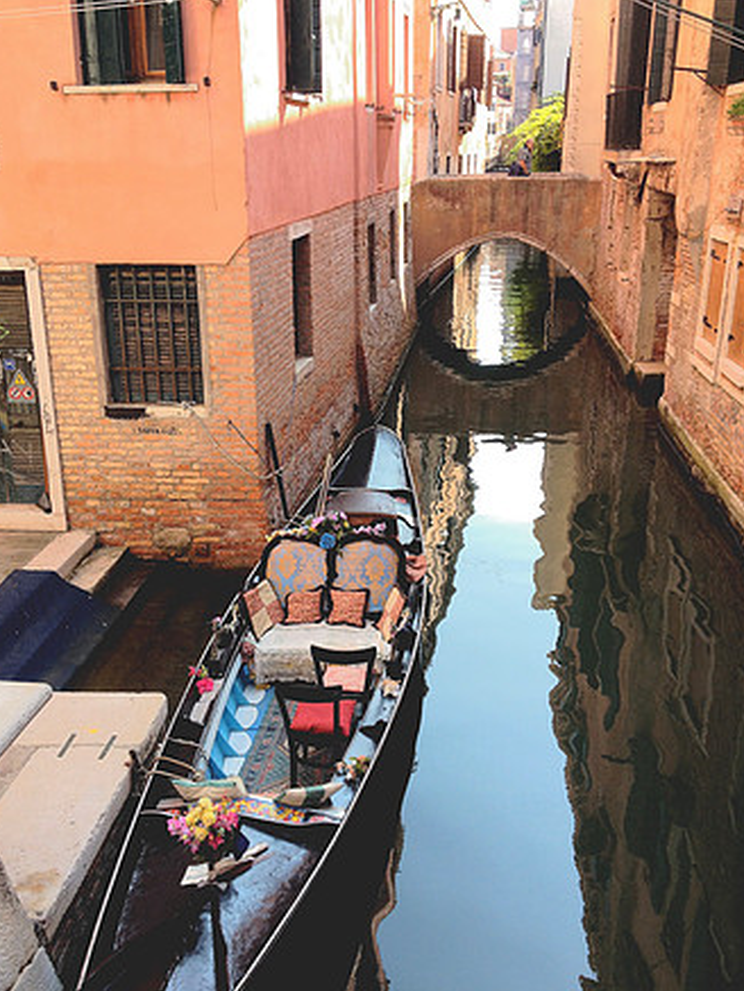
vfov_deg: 51.3
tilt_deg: -20.7
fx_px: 1031
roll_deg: -1.2
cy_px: 485
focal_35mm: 36
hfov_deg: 39.7
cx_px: 366
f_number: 2.4
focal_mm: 4.28
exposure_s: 1/287
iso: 50
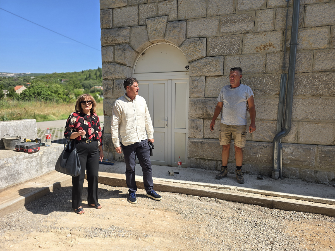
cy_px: 126
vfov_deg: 58.9
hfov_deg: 73.9
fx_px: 223
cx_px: 168
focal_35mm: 23
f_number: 1.7
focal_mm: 6.3
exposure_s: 1/645
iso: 12
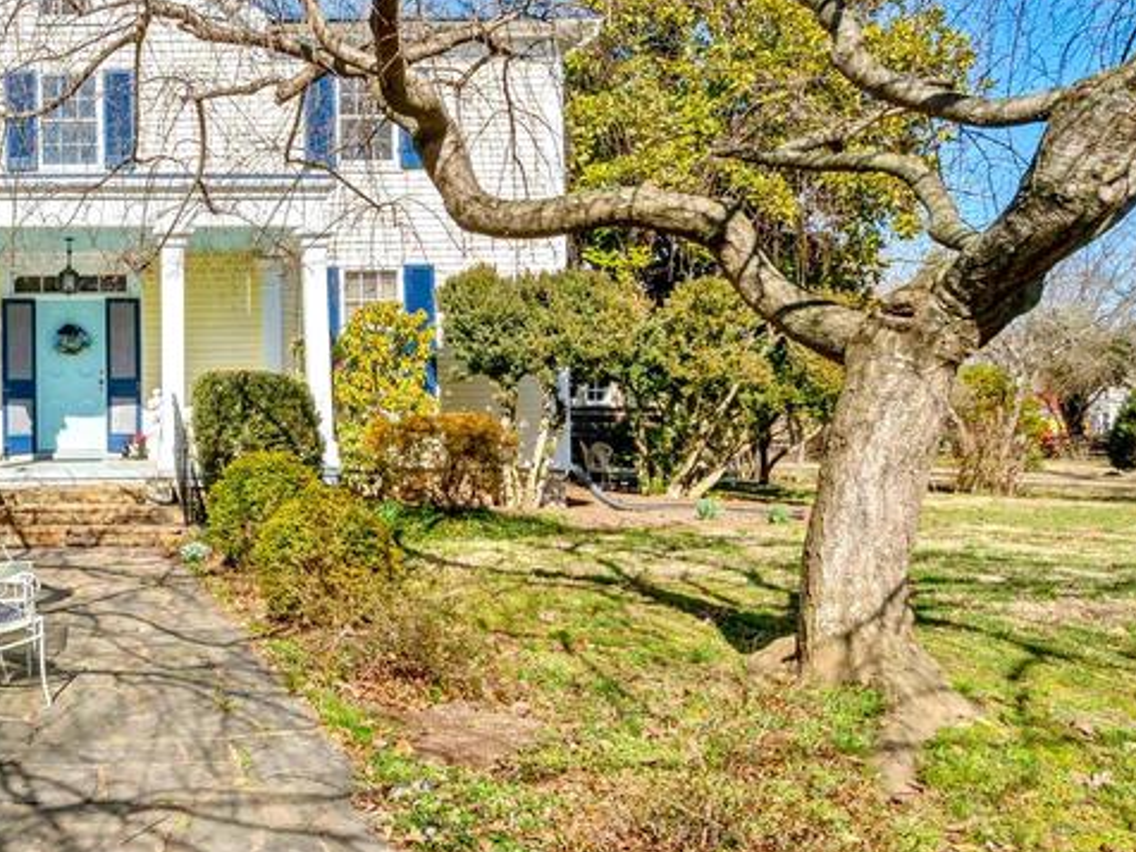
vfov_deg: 45.3
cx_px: 98
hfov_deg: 51.1
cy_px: 359
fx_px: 1017
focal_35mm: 31
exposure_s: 1/500
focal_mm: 10
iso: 200
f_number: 7.1
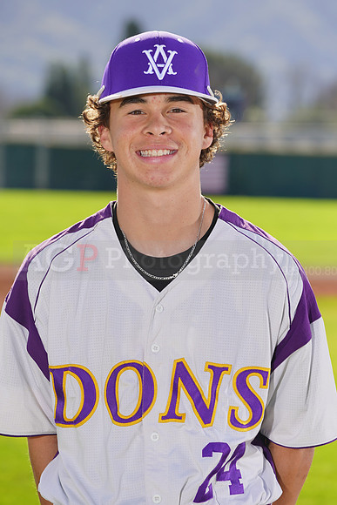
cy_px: 252
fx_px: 2722
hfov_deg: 7.1
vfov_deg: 10.6
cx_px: 168
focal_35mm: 194
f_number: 8
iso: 100
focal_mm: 194
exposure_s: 1/250
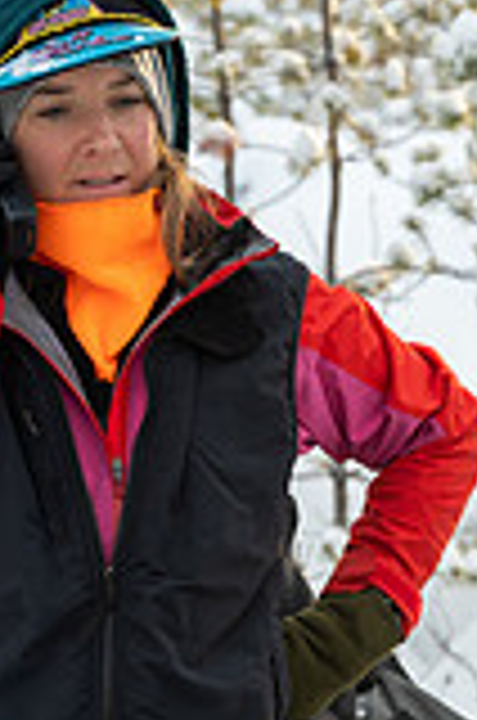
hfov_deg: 6.9
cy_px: 549
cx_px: 155
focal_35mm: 197
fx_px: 3932
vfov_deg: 10.4
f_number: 4.5
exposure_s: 1/30
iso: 100
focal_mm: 70
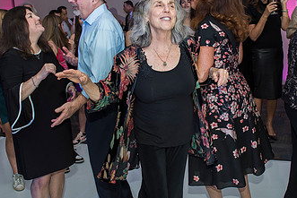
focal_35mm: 42
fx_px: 347
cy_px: 77
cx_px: 159
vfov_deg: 31.8
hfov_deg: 46.4
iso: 1000
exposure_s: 1/100
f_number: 4.5
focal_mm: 24
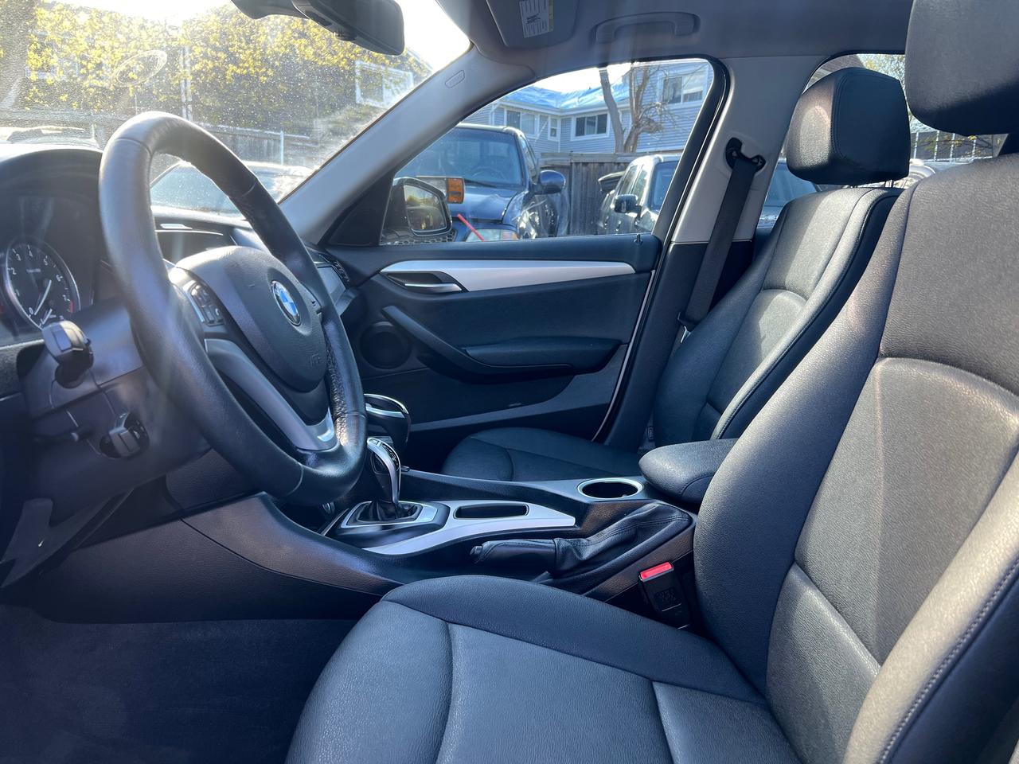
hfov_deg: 67.3
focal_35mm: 26
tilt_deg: -11.0
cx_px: 510
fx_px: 765
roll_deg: -2.0
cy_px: 382
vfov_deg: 53.1
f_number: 1.5
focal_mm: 5.7
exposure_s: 1/121
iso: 50
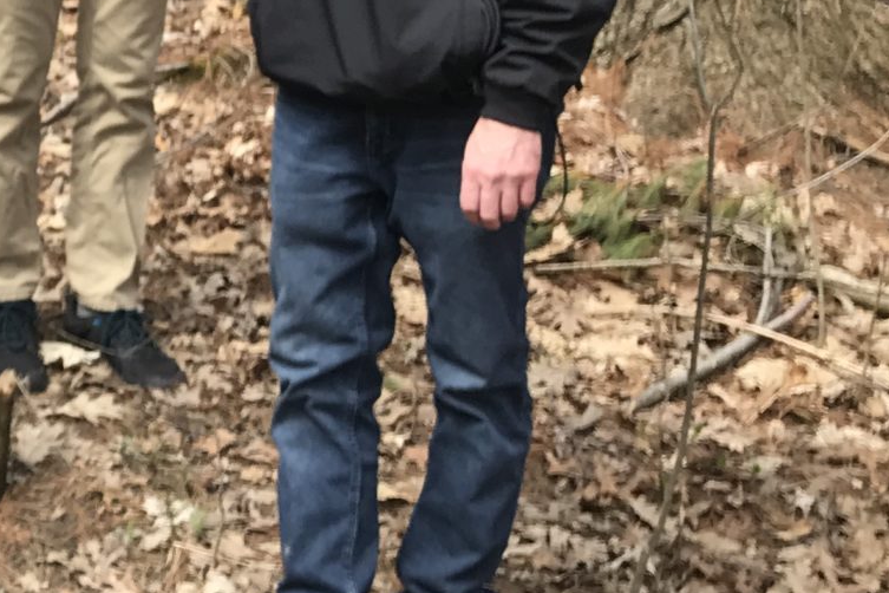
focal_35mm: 99
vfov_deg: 13.6
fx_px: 2445
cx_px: -446
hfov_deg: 18.3
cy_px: 0
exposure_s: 1/424
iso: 20
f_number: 1.8
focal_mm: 3.99
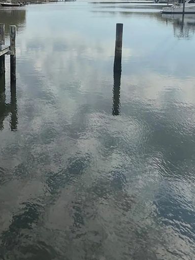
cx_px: 13
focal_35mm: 37
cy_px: 37
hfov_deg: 35.9
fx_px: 278
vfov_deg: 46.3
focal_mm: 2.22
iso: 50
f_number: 2.2
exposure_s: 1/3663
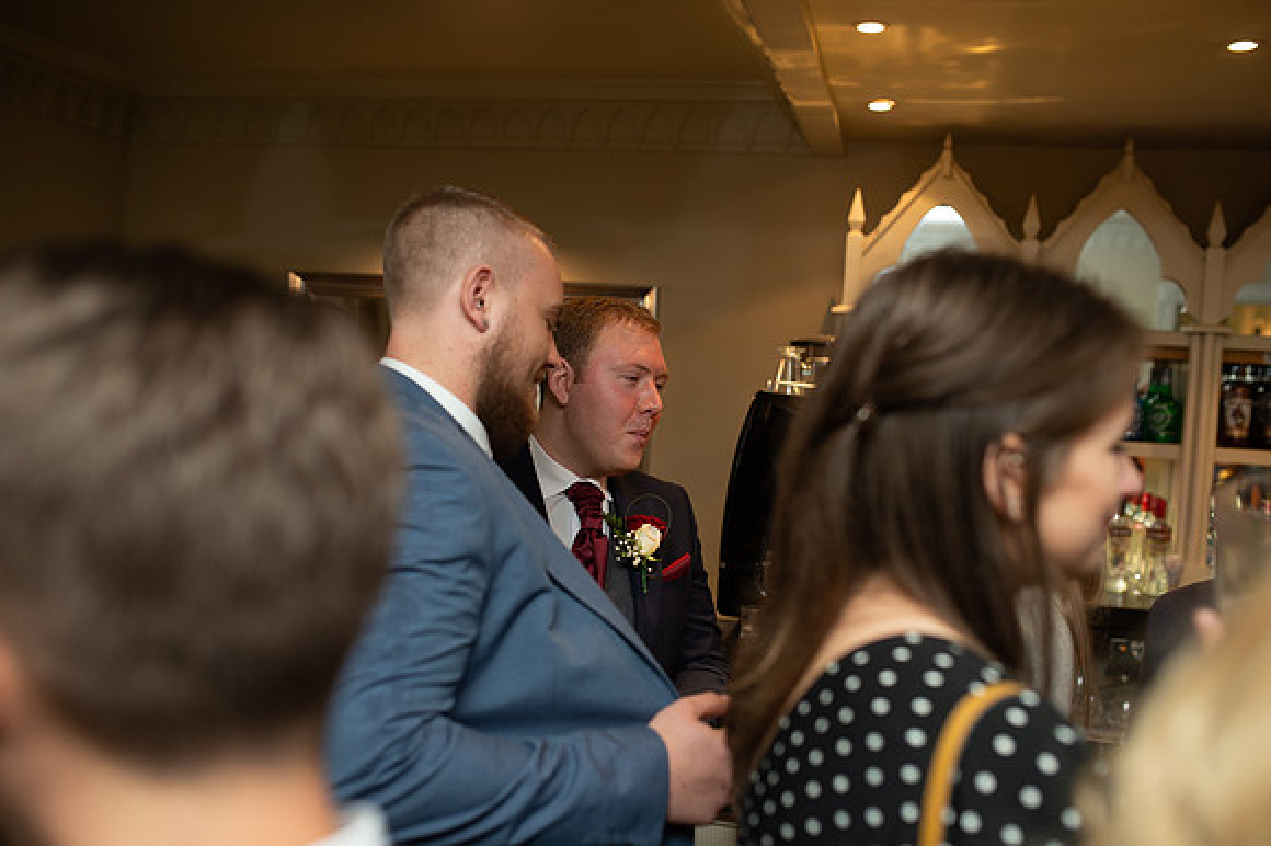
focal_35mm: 35
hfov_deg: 54.5
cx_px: 636
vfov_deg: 37.8
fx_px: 1235
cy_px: 423
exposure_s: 1/100
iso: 800
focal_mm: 35
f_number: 2.8
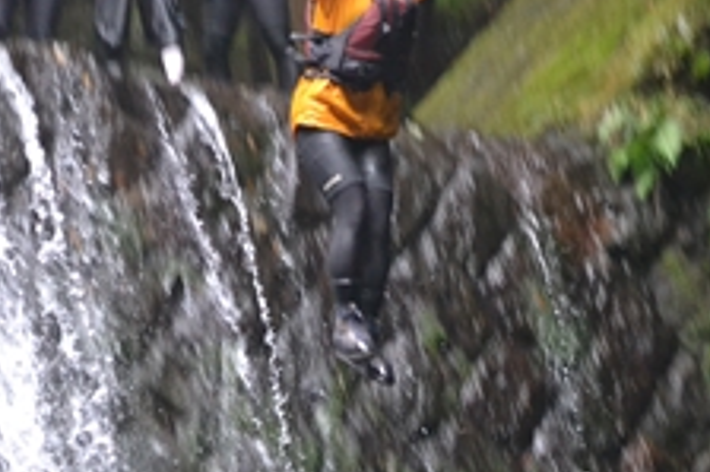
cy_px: 220
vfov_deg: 7.4
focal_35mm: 184
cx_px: 437
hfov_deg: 11.2
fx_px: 3628
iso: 3200
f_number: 5.6
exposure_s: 1/80
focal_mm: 55
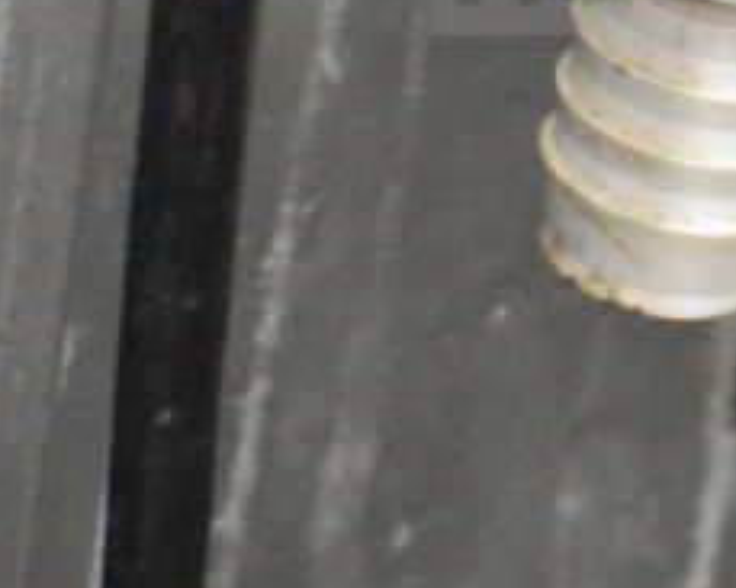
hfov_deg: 9.7
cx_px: 791
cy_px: -220
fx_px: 4287
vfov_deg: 7.7
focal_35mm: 197
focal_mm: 35
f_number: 4.5
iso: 12800
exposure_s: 1/60
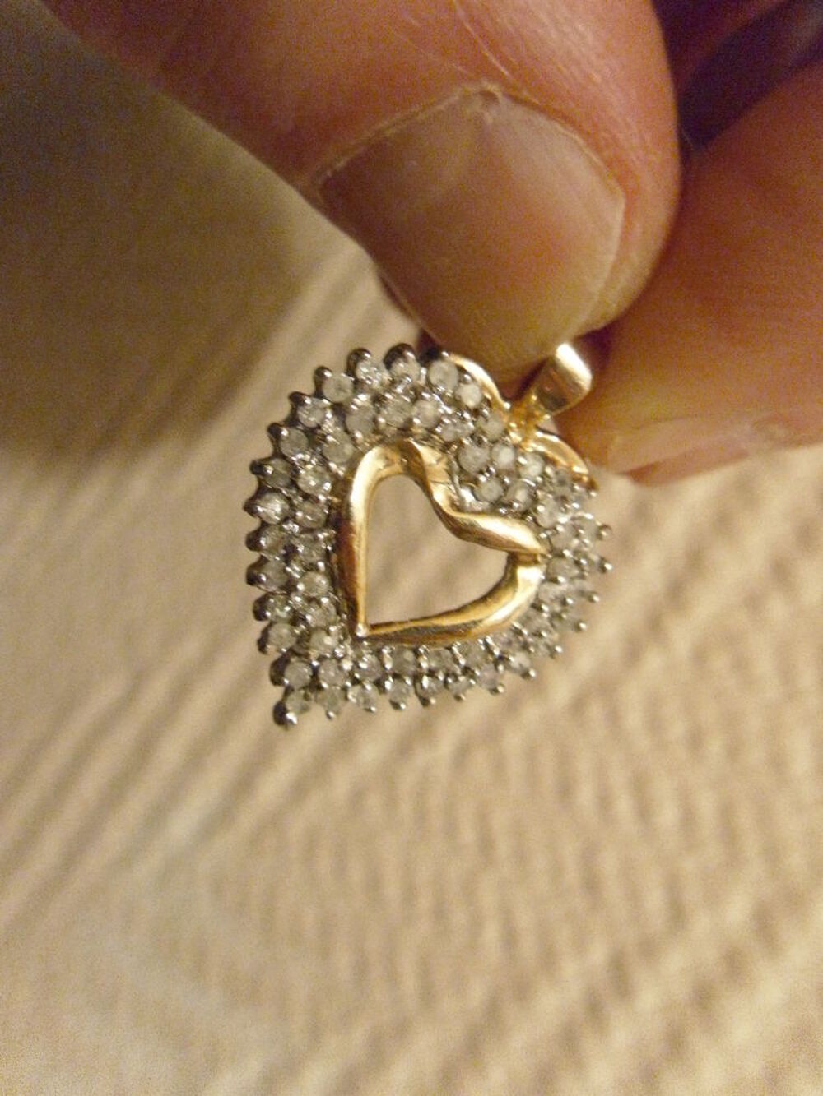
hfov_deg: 40.7
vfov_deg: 52.6
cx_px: 412
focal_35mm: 35
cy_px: 548
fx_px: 1109
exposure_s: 1/15
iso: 800
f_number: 3.5
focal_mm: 6.3
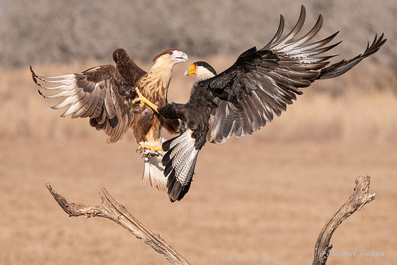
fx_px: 4649
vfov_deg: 3.3
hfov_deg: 4.9
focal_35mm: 422
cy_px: 199
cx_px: 200
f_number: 9
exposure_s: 1/3200
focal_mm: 280
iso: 2500
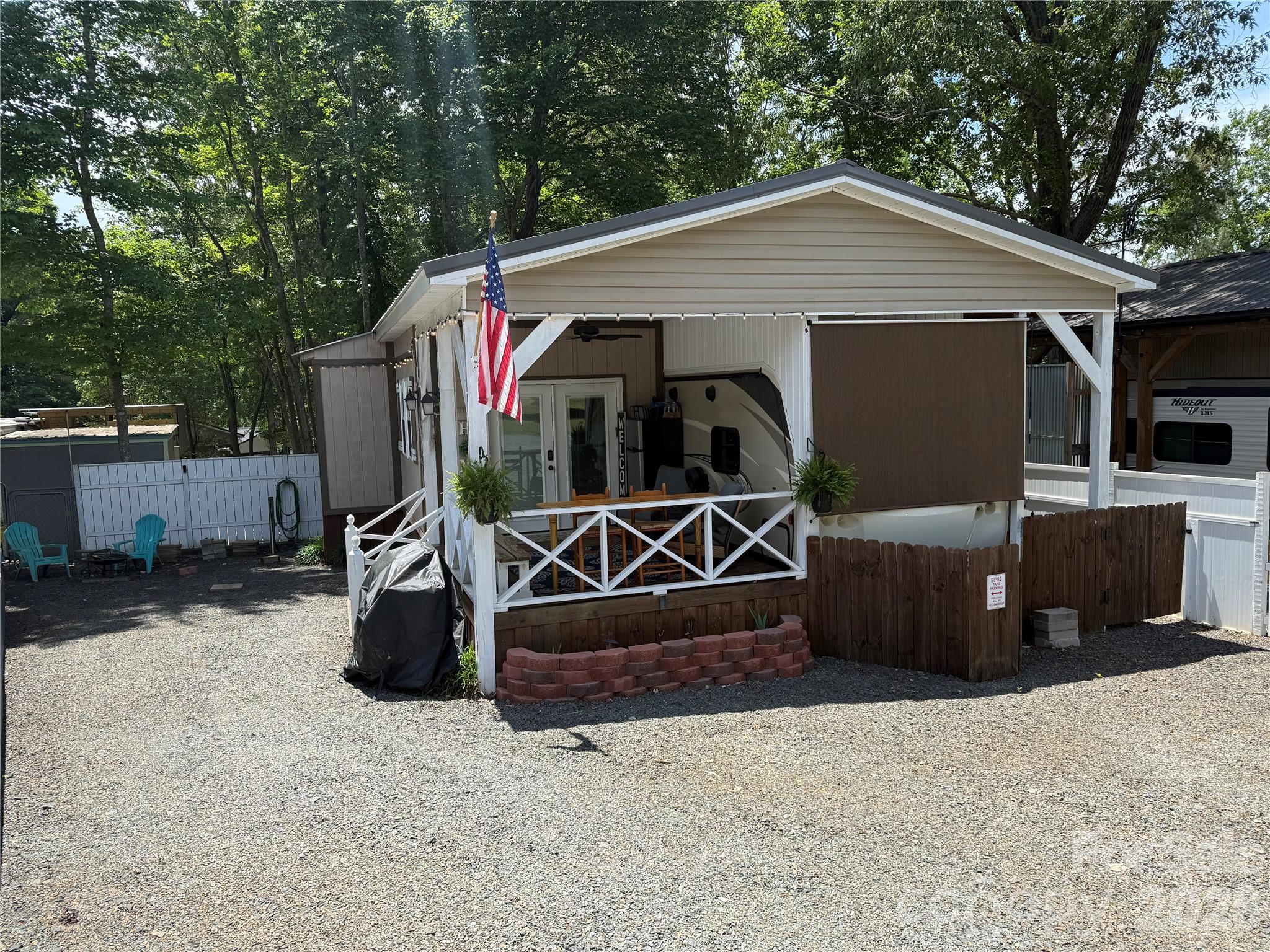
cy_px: 476
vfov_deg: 56.8
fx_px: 881
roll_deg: +1.9
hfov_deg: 71.6
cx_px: 635
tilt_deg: -5.3
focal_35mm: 24
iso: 80
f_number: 1.78
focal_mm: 6.76
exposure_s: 1/1901
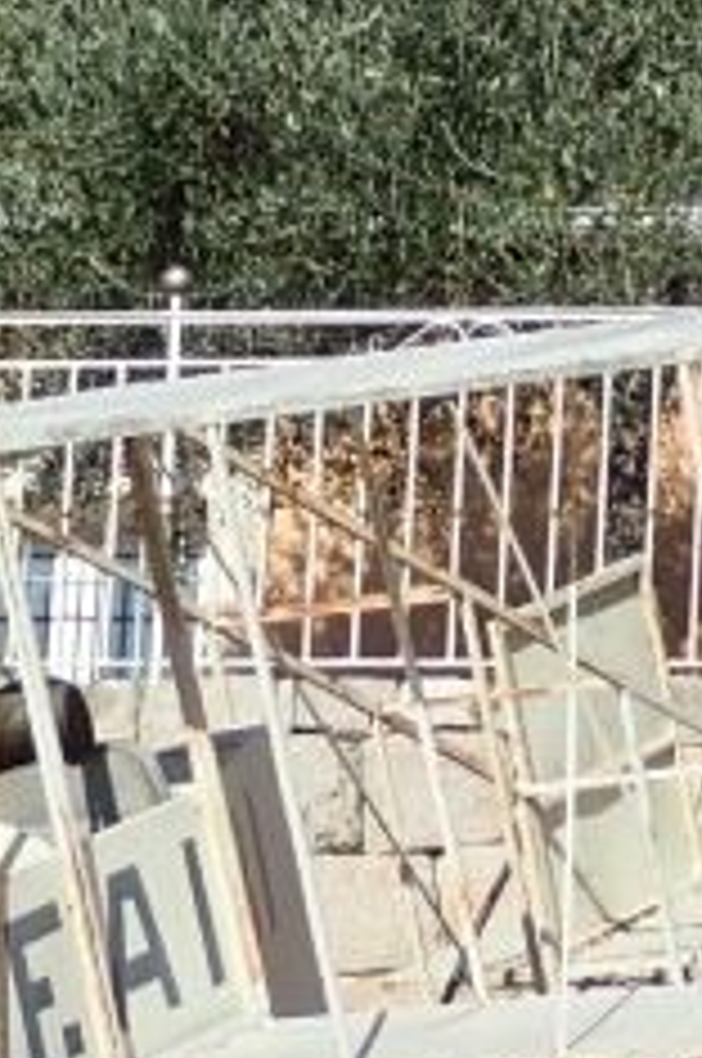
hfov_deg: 4.9
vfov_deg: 7.4
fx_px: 8126
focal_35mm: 277
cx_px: 351
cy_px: 905
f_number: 5
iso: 100
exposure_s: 1/500
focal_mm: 11.01
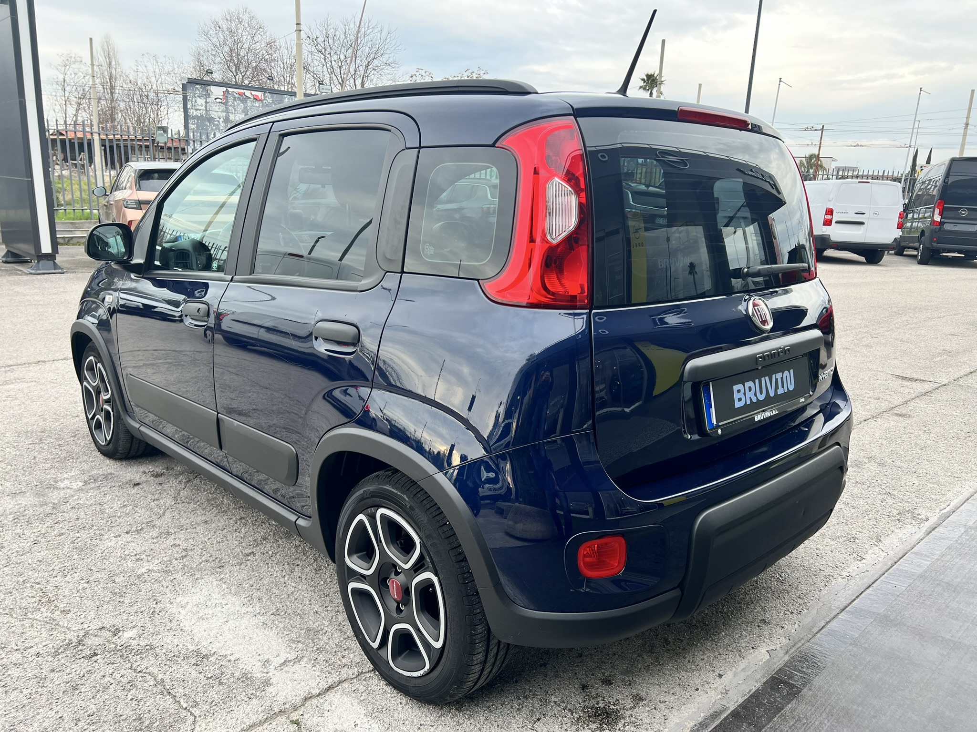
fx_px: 734
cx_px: 488
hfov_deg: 67.3
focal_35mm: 26
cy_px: 366
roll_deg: -2.3
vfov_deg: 53.1
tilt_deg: -14.0
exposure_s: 1/179
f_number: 1.5
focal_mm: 5.7
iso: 50
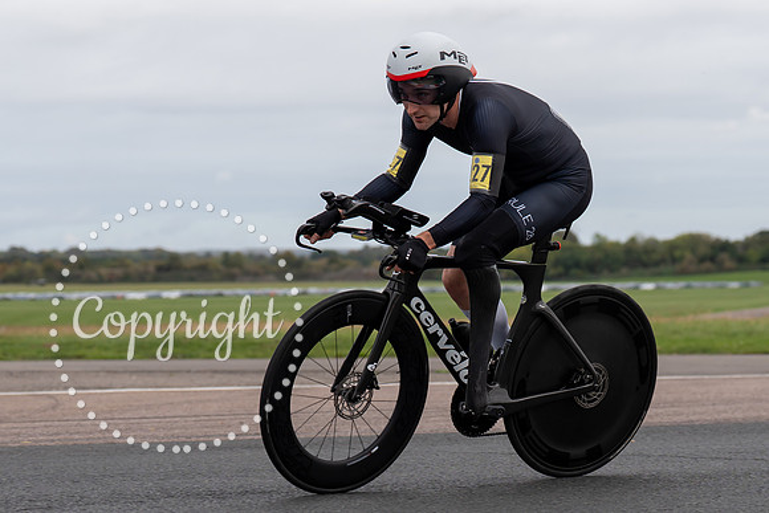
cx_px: 404
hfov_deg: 15.4
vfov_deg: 10.3
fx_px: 2852
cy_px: 289
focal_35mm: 133
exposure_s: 1/1000
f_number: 3.5
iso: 125
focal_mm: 70
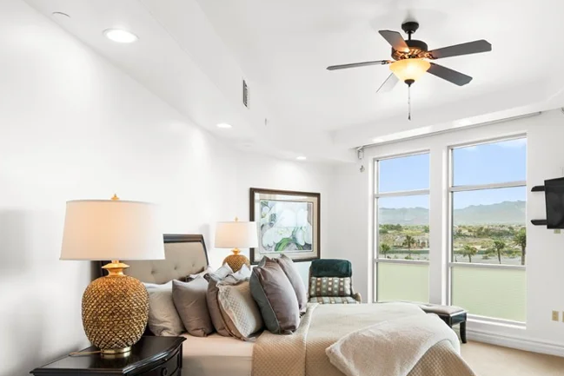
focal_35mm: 30
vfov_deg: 43.2
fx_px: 470
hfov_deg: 61.3
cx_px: 344
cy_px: 241
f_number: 8
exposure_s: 1/80
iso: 400
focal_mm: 19
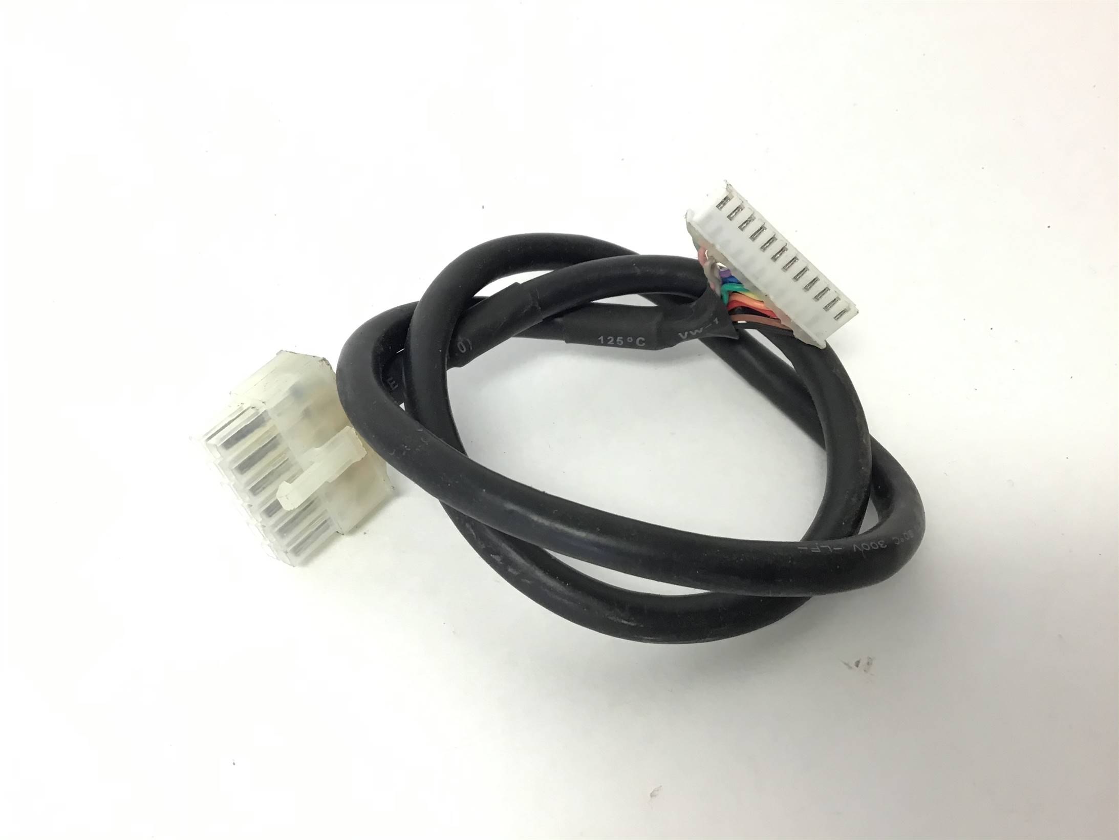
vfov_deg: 45.5
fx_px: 1002
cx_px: 560
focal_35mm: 31
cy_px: 420
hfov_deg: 58.3
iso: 64
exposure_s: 1/33
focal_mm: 3.3
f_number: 2.4
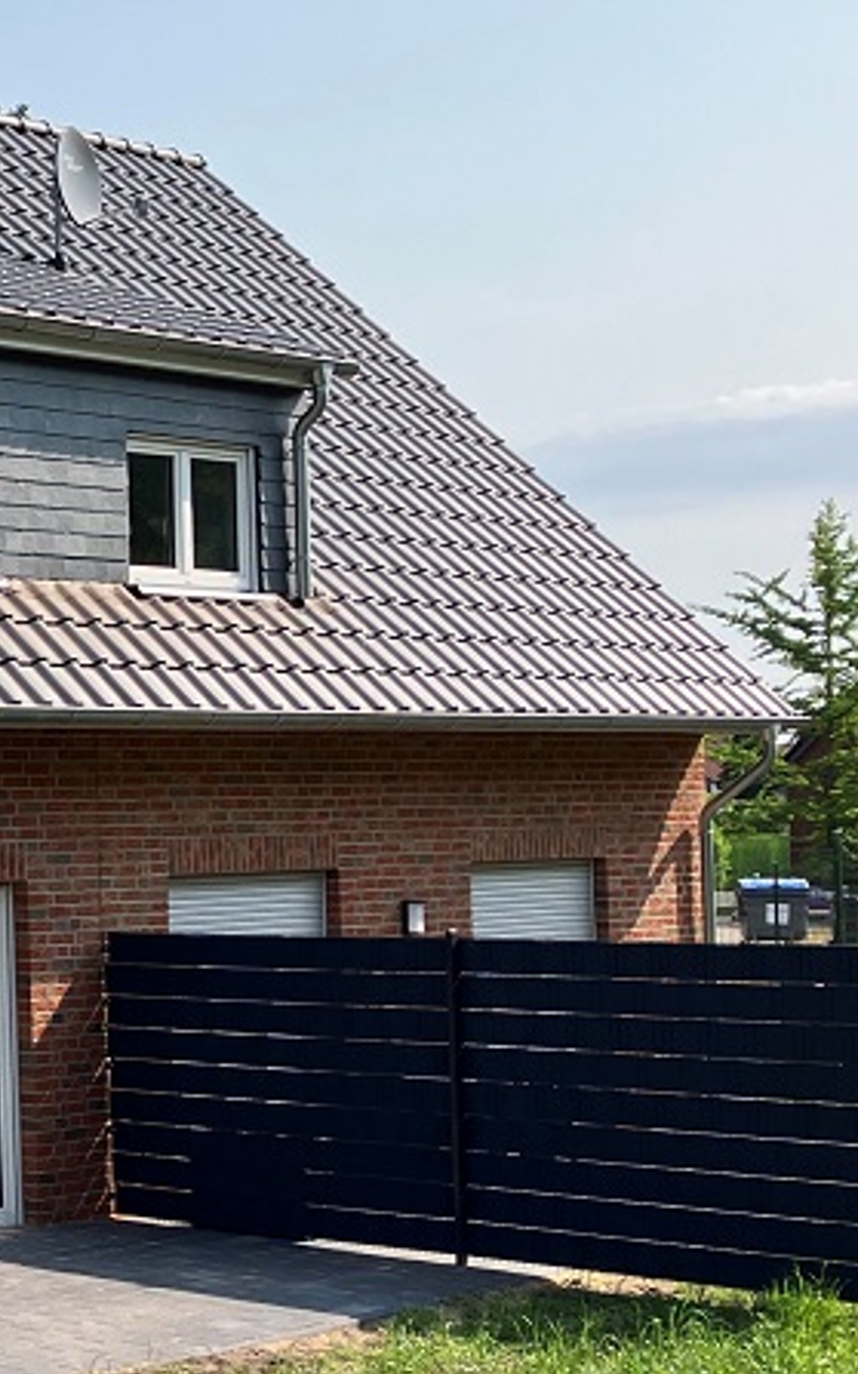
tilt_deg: +2.4
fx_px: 2547
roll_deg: +3.7
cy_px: 788
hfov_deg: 16.9
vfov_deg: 30.2
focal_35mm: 68
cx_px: -520
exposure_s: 1/1621
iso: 32
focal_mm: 3.99
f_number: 1.8
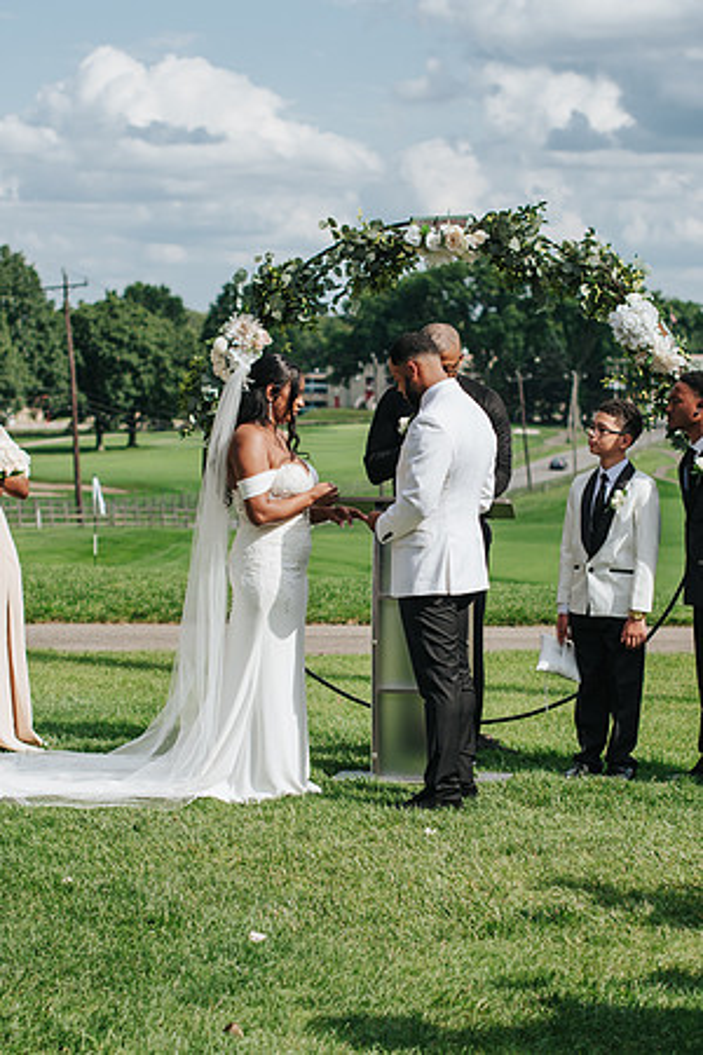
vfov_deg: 21.7
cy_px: 558
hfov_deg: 14.5
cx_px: 378
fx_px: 2756
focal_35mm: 94
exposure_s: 1/1600
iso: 100
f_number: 3.2
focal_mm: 50
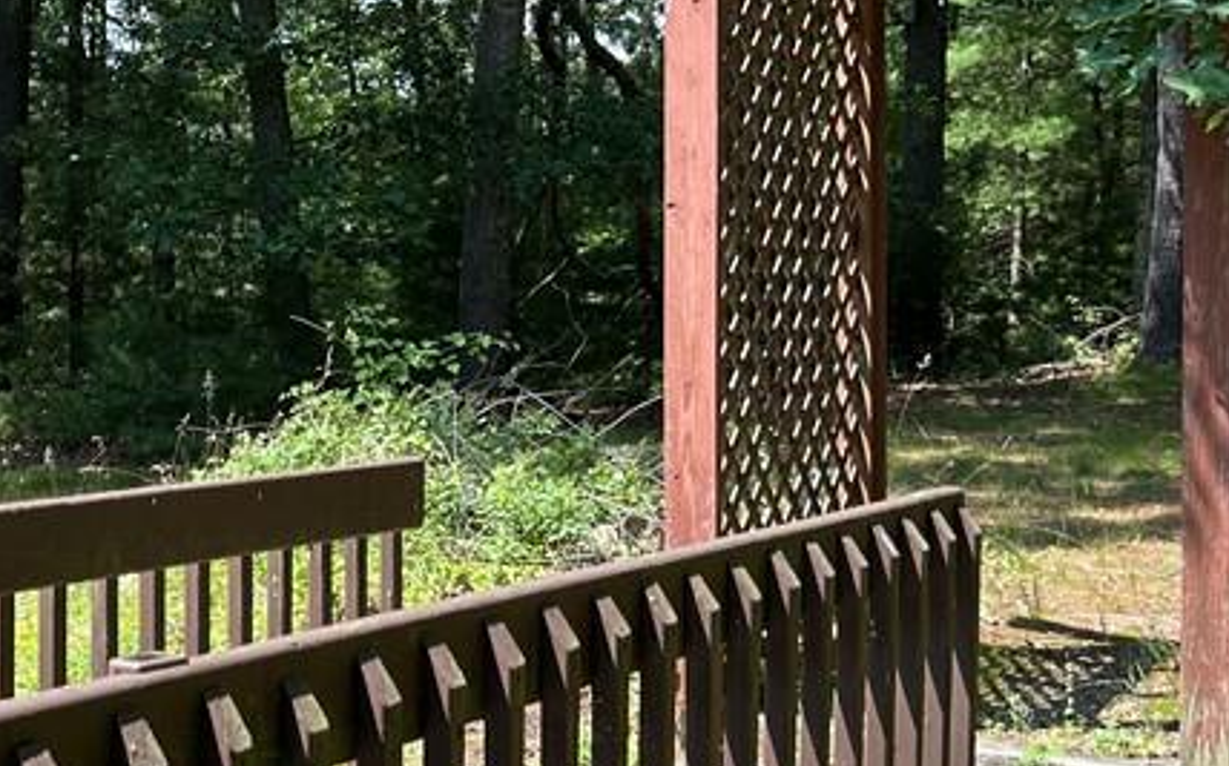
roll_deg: +0.3
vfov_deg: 19.7
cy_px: 436
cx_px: 129
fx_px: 2209
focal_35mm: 66
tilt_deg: -4.2
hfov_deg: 29.8
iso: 50
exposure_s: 1/758
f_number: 1.5
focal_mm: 5.7
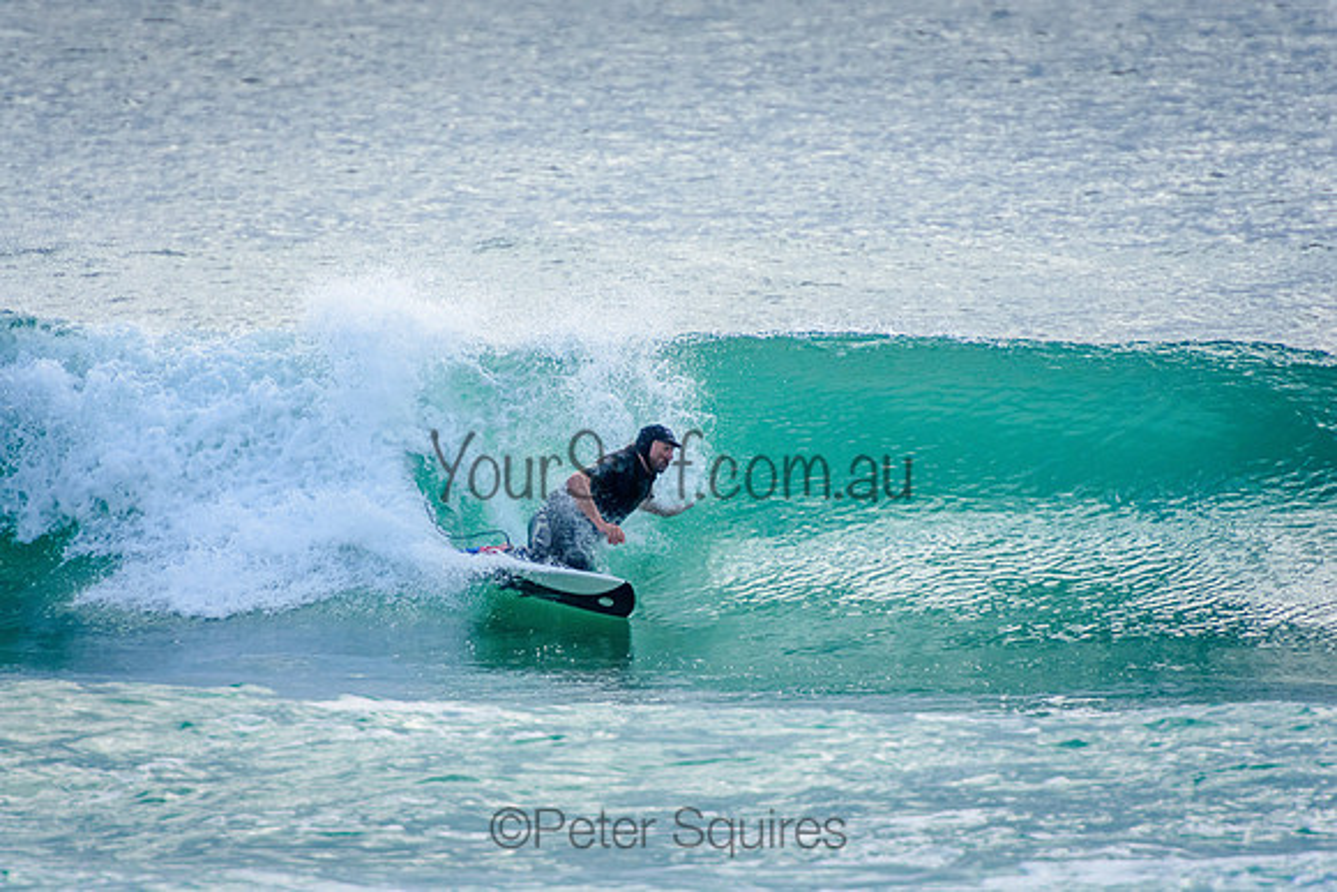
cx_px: 668
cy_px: 446
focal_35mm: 600
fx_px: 22288
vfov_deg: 2.3
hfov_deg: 3.4
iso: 560
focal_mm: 400
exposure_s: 1/2000
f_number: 5.6
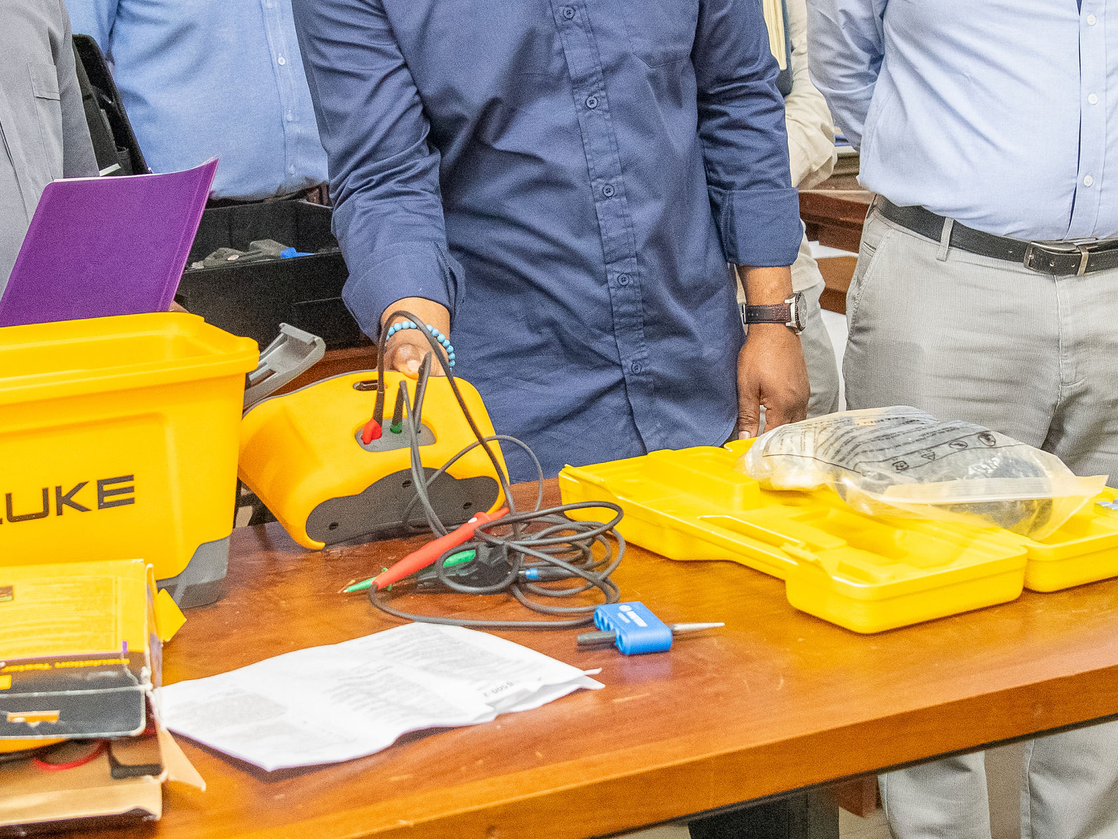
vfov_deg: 18.6
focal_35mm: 79
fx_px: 2552
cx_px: 529
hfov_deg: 24.7
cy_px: 229
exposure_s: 1/200
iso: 6400
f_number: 5
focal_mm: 38
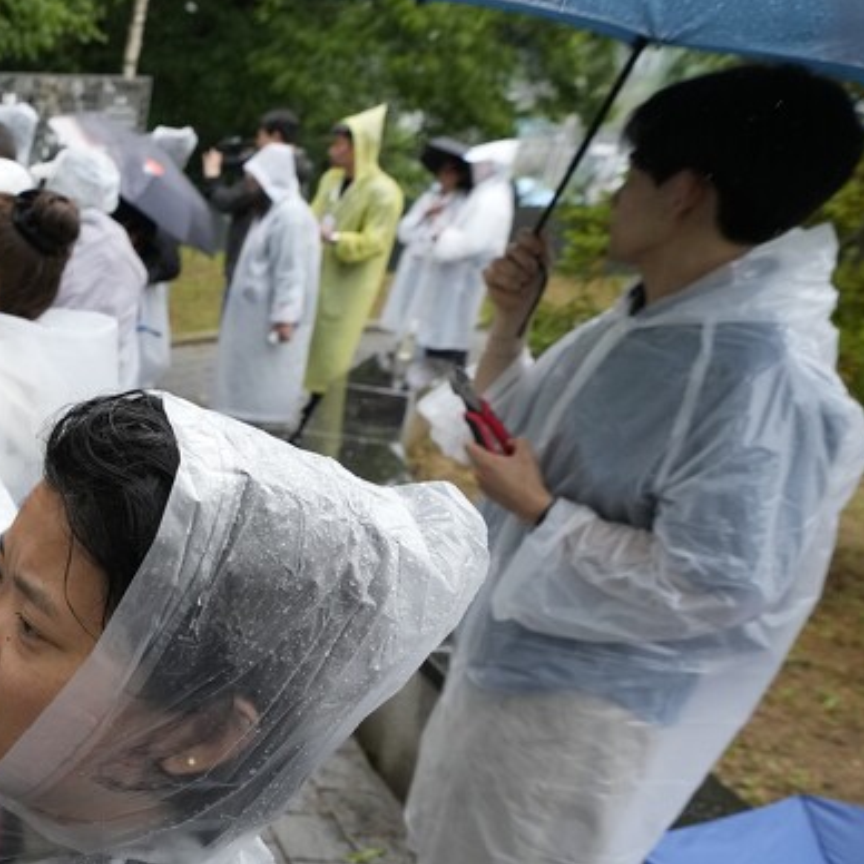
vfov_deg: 46.5
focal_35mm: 35
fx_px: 988
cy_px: 575
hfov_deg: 34.6
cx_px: -236
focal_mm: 16
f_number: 4.5
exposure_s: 1/500
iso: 2000
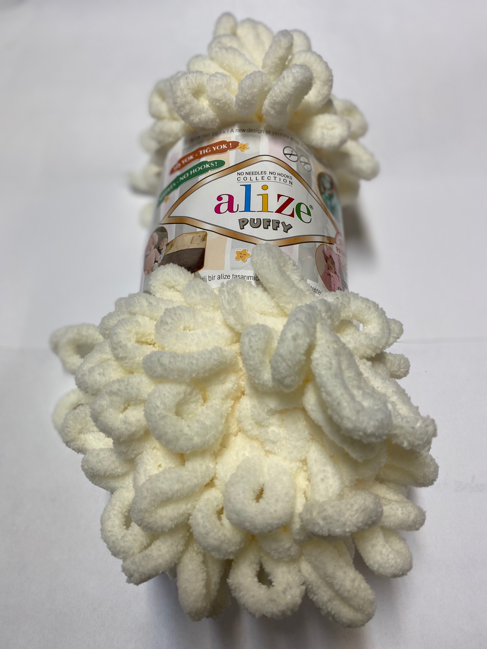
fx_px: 488
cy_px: 324
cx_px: 244
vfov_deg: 67.3
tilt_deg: -63.2
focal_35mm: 26
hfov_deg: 53.1
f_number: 1.8
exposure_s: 1/100
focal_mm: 4.25
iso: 80
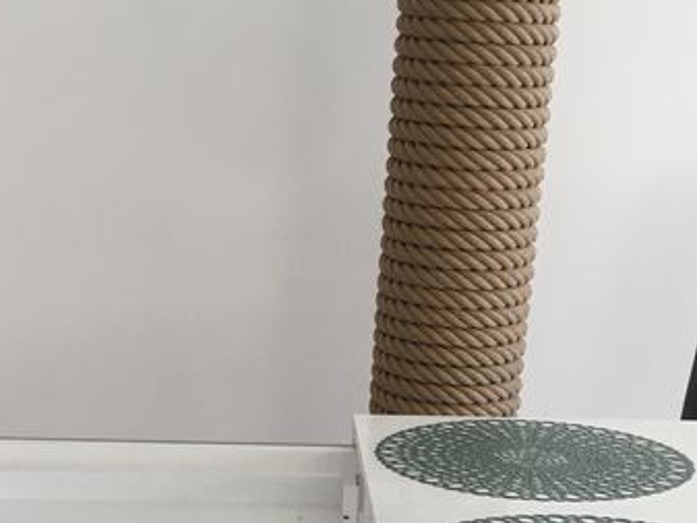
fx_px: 1732
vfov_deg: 16.3
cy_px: 668
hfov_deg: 22.1
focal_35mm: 86
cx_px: 48
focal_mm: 4.15
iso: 32
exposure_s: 1/33
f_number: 2.2
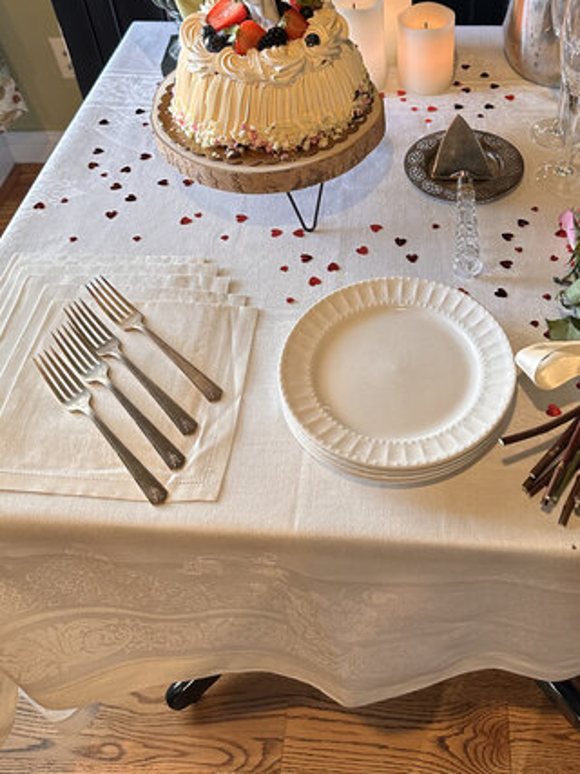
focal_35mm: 36
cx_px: 377
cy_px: 205
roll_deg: +4.0
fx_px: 805
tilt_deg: -40.4
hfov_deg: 39.3
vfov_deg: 49.6
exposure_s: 1/60
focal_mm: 6.86
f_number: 1.78
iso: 160
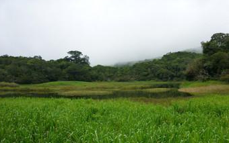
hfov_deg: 54.0
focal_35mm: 36
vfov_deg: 35.3
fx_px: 225
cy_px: 82
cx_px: 112
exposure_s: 1/160
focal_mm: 5.5
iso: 80
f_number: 2.8
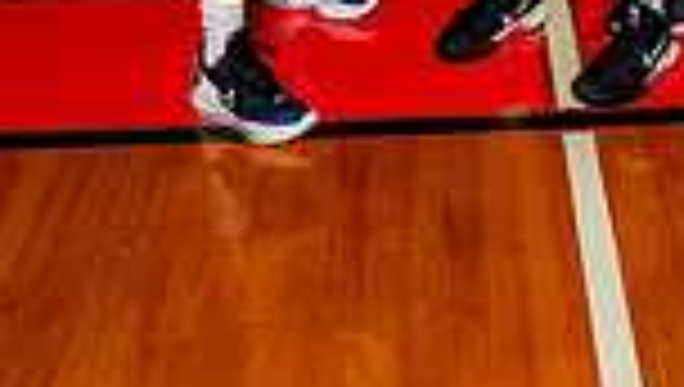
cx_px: 518
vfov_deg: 10.9
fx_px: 1689
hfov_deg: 22.7
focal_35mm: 93
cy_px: -562
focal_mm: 30
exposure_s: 1/250
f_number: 8
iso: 100
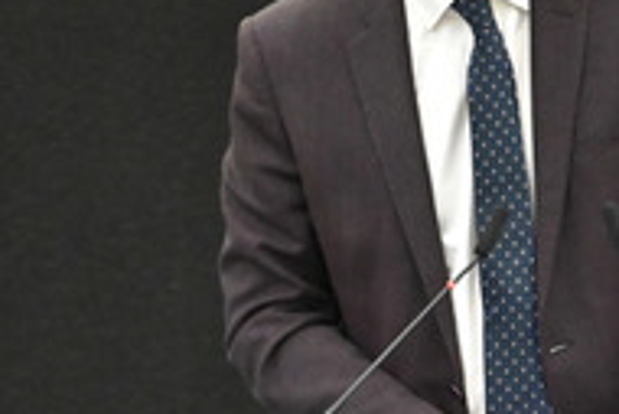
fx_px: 24468
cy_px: 130
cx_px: 474
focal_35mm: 1422
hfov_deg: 1.4
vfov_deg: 1.0
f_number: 6.3
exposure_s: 1/400
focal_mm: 600
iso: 6400
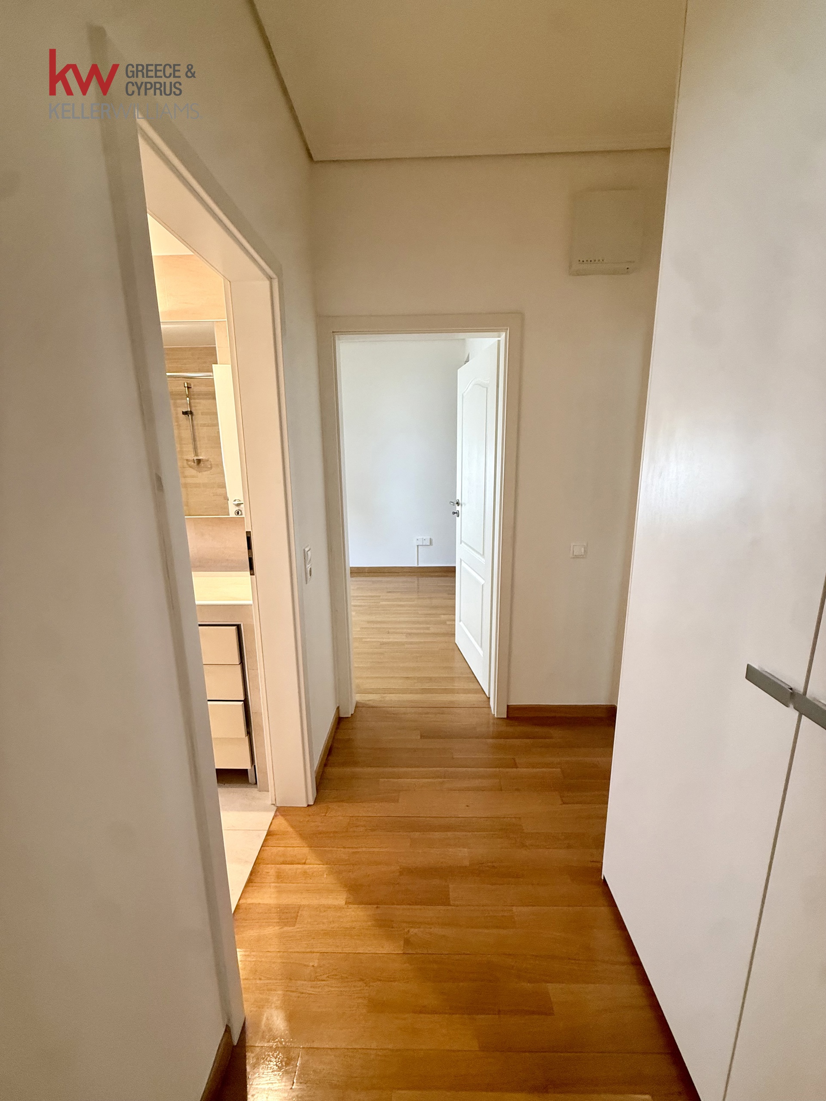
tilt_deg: -12.5
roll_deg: -0.1
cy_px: 550
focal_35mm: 14
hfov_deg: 85.7
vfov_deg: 102.1
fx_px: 445
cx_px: 413
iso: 250
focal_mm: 2.22
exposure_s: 1/50
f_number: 2.2
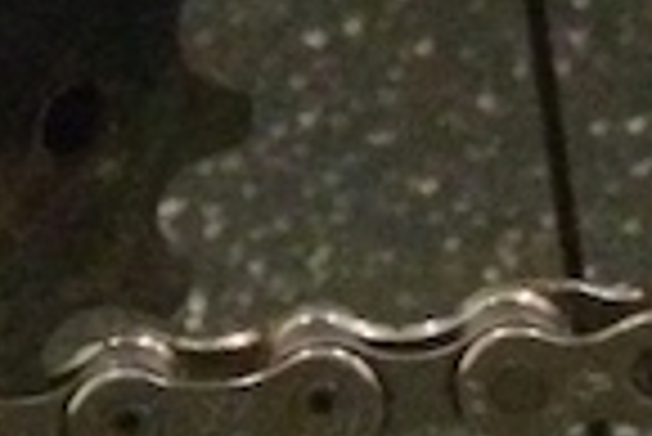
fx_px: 3861
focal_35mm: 213
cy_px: -1677
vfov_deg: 5.2
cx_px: 67
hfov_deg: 9.6
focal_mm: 4.15
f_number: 2.2
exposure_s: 1/15
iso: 640
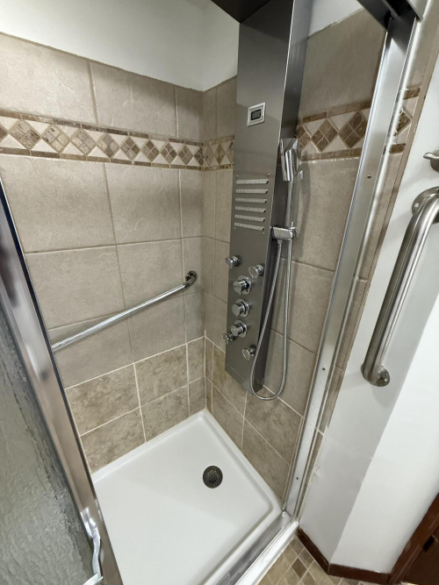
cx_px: 220
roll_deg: -0.9
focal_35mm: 14
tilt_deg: -20.1
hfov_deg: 85.7
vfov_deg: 102.1
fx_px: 237
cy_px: 292
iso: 640
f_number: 2.2
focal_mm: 2.22
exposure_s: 1/60
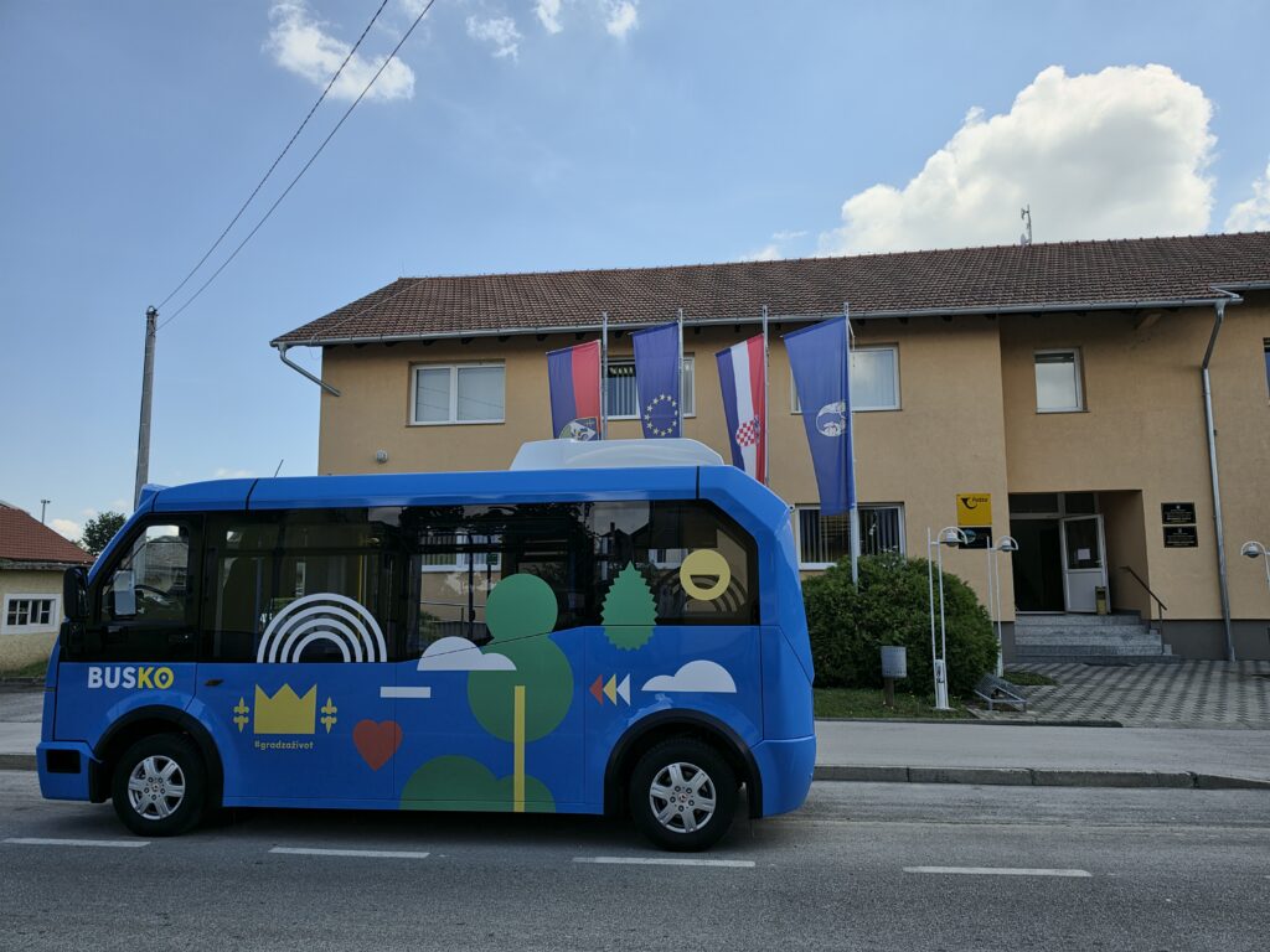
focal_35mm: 23
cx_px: 635
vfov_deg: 58.9
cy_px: 476
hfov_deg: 73.9
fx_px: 844
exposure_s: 1/7939
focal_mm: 6.5
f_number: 1.4
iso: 50
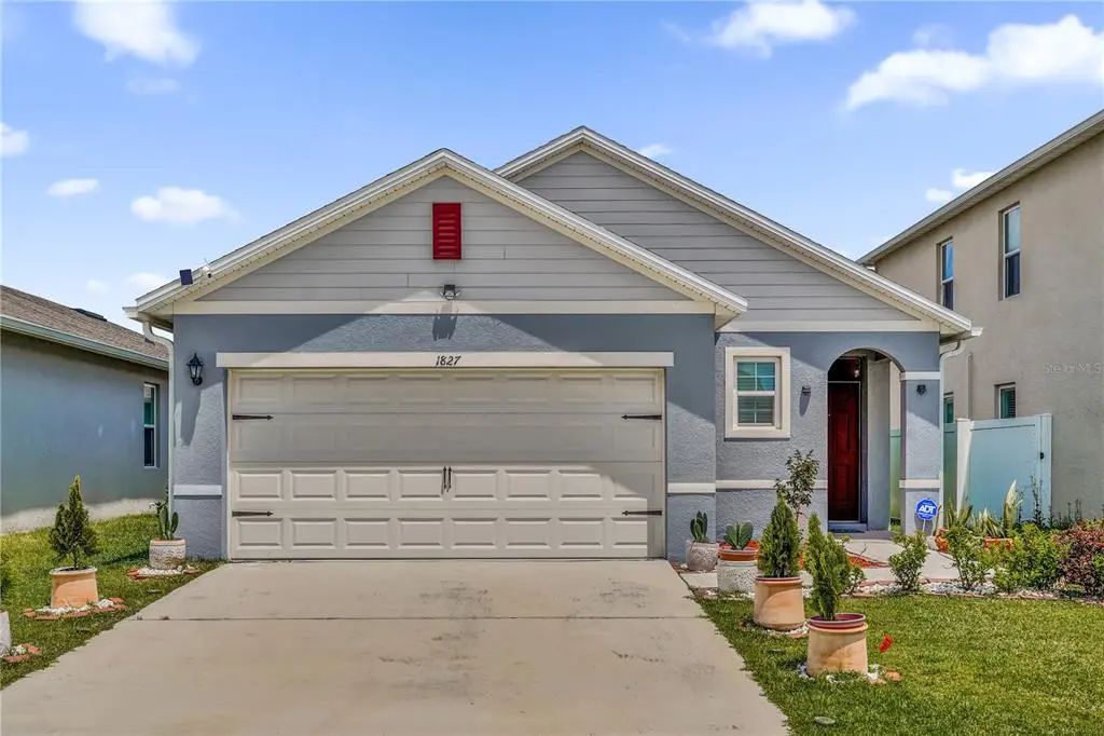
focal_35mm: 35
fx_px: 1073
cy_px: 368
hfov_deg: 54.4
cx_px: 552
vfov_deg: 37.8
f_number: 6.3
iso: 100
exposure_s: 1/2500
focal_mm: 35
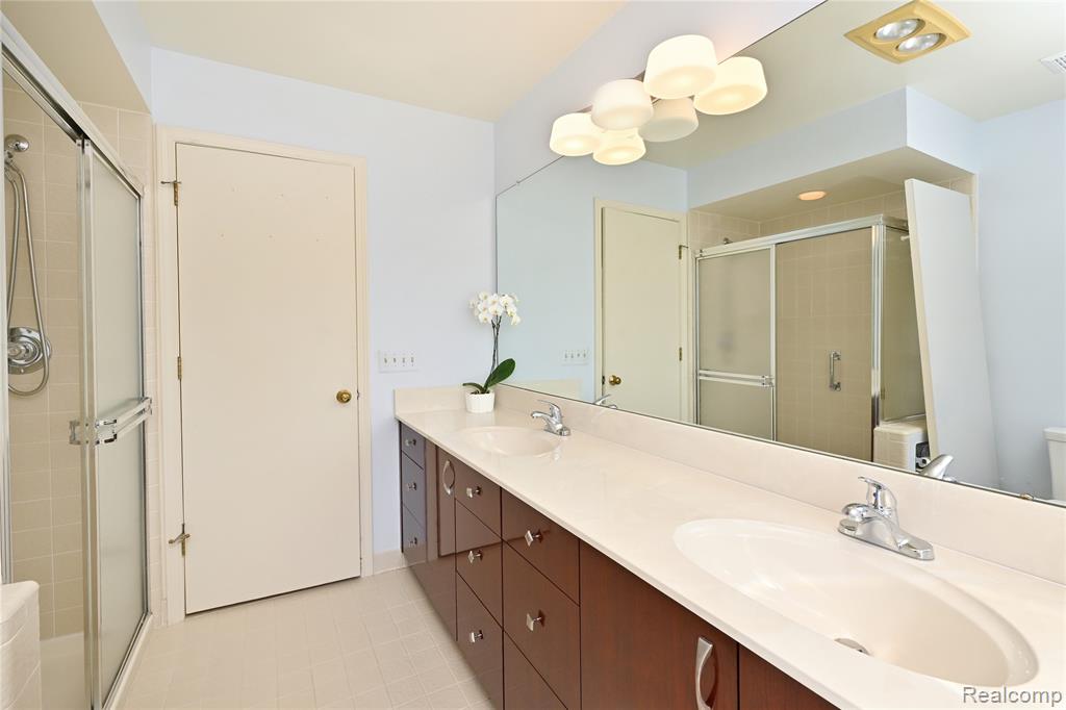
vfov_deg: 81.2
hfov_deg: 104.3
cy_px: 355
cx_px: 533
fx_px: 414
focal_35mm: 14
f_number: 11
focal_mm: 14
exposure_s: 1/80
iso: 250
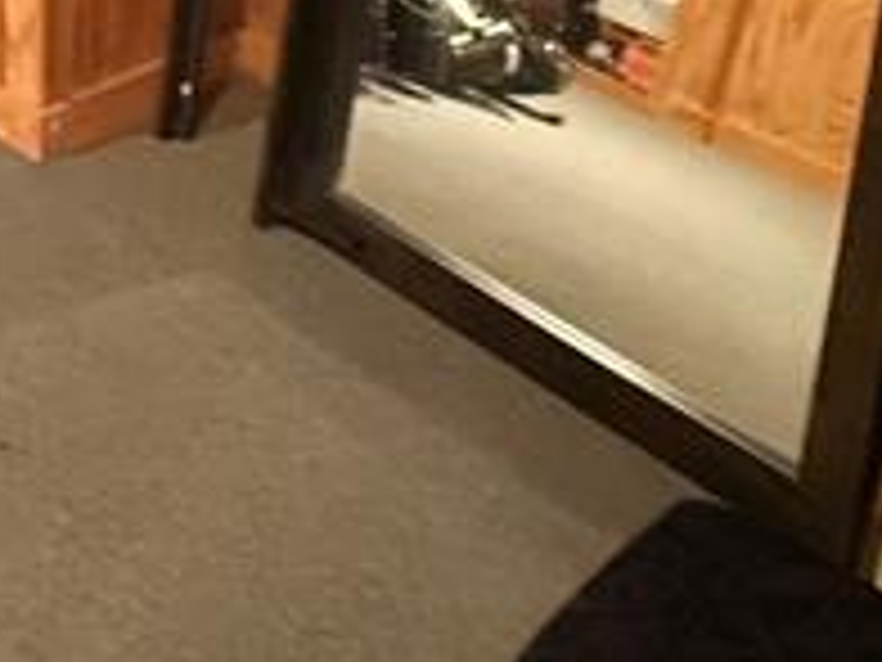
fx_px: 1860
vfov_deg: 16.1
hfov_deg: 24.9
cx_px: -72
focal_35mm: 73
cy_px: -626
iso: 1600
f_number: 2.2
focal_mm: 2.22
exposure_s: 1/40
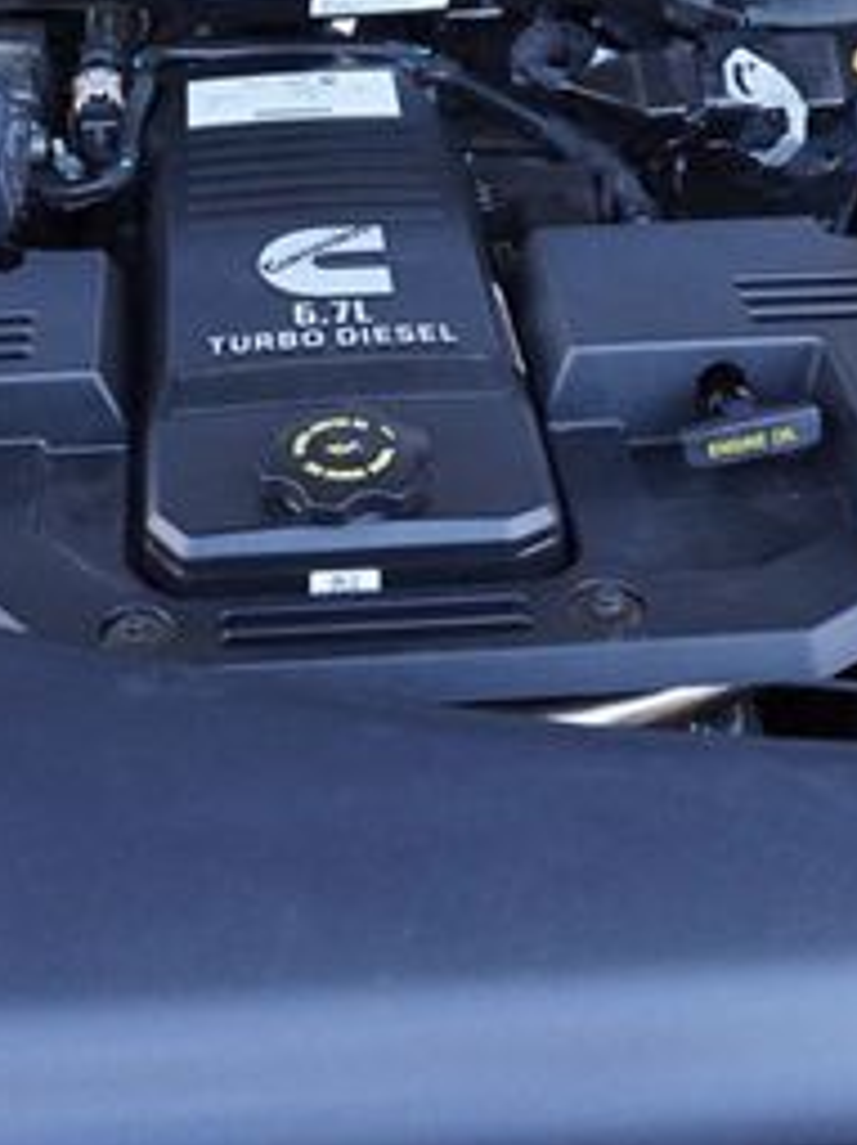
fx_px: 1916
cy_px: 269
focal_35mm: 58
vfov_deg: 32.5
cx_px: 260
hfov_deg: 25.0
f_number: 4
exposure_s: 1/160
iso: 1000
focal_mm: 16
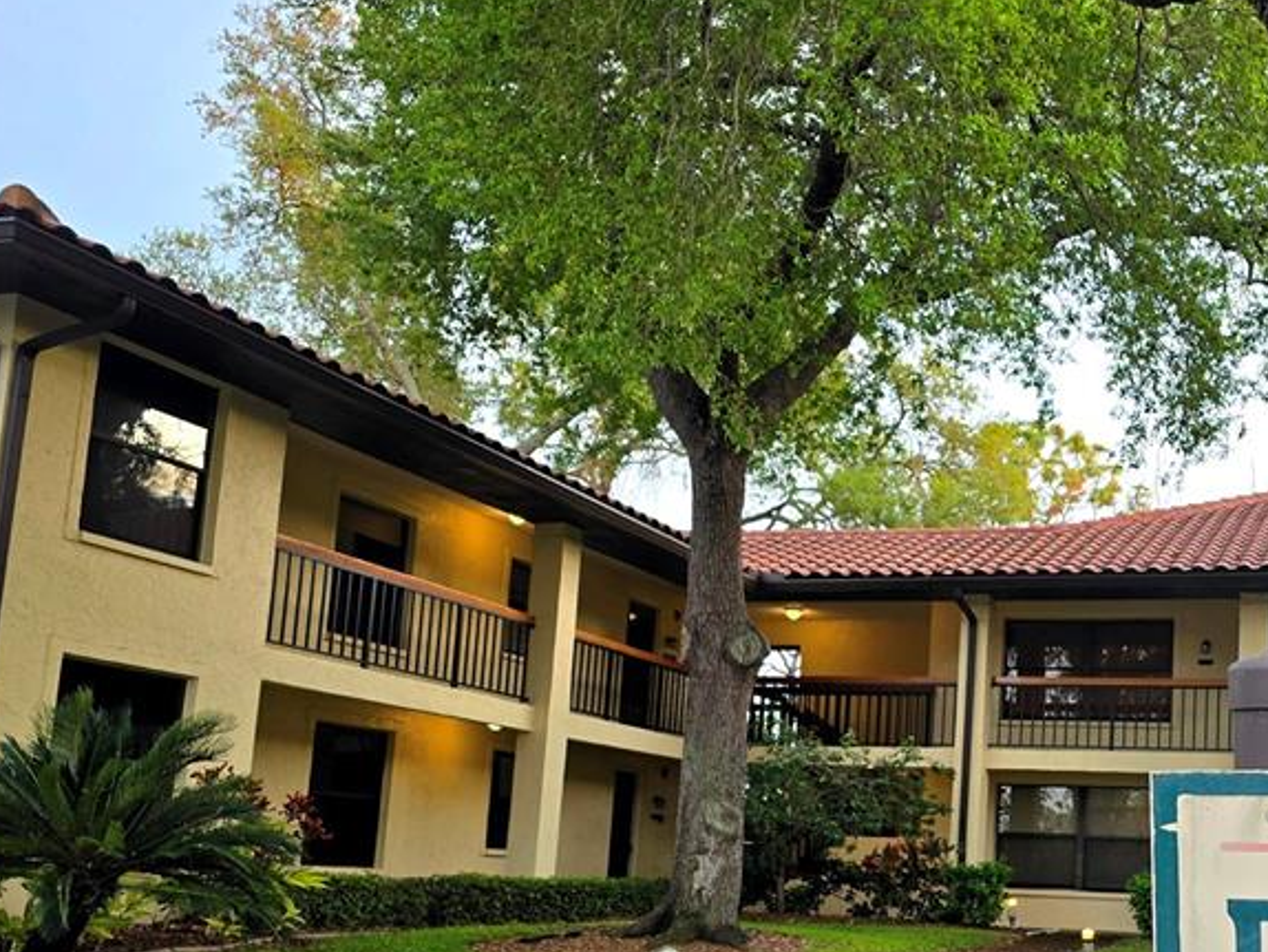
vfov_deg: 34.6
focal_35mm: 41
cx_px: 1029
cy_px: 680
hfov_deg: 43.4
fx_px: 1502
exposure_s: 1/182
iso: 64
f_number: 1.7
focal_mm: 6.3
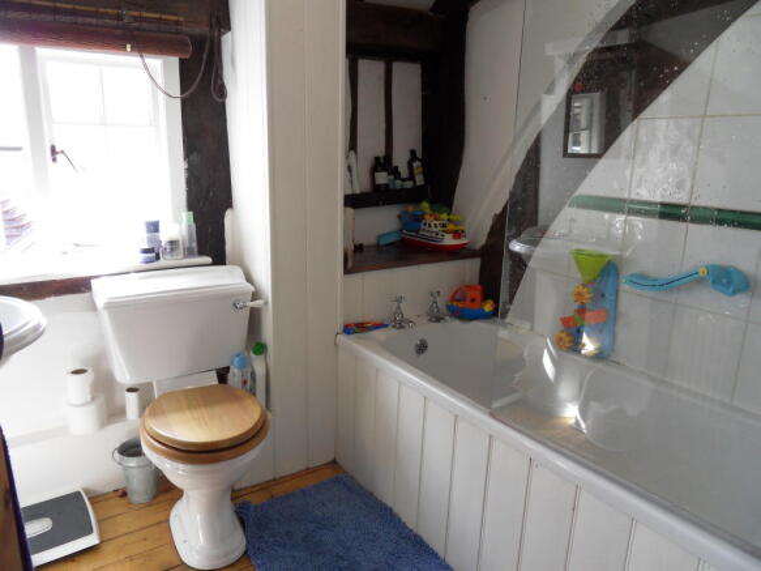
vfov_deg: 56.8
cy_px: 286
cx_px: 380
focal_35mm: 24
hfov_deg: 71.6
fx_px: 528
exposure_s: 1/30
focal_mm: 4.2
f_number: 3.3
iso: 100
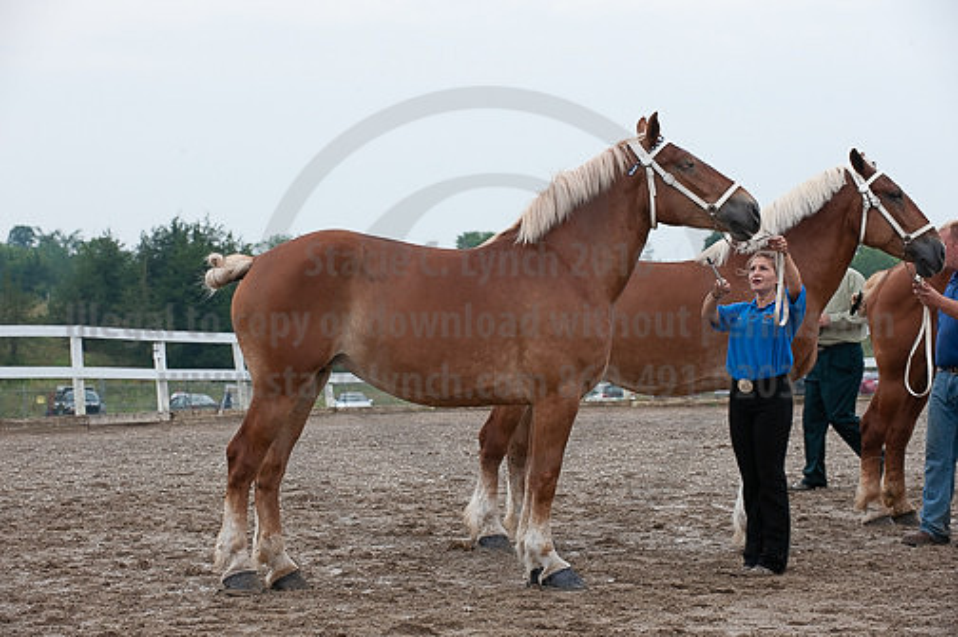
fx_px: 3456
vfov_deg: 10.5
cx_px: 479
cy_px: 318
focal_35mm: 130
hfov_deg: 15.8
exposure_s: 1/1600
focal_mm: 130
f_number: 5.6
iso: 1600
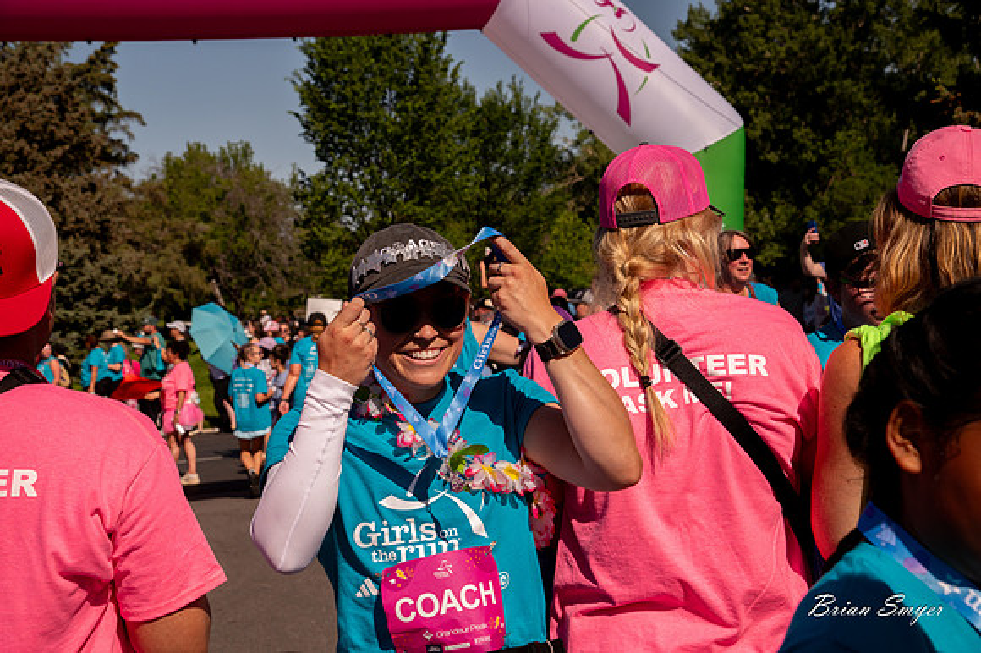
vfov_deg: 20.6
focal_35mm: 66
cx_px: 490
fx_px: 1797
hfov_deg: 30.5
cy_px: 326
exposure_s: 1/1600
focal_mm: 66
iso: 800
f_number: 11
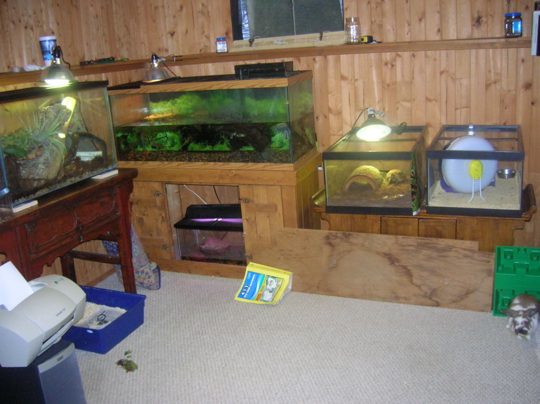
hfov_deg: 54.0
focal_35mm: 34
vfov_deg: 41.7
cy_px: 202
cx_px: 270
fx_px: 530
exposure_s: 1/60.1
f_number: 2.9
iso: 200
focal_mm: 5.7
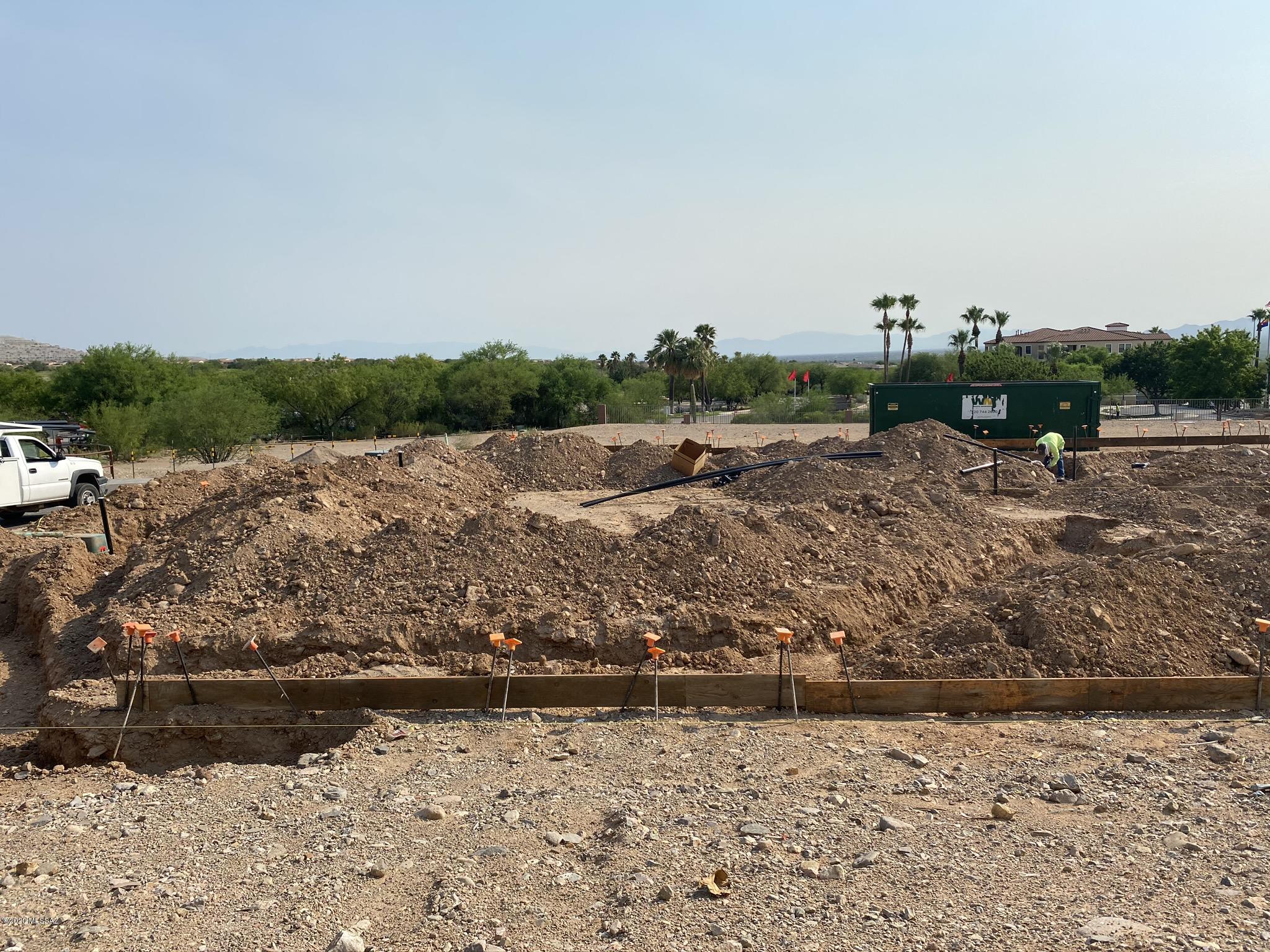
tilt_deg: -7.8
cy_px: 476
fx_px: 954
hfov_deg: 67.3
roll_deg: +1.6
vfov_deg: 53.1
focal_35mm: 26
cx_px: 635
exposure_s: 1/4444
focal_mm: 4.25
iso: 32
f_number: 1.8
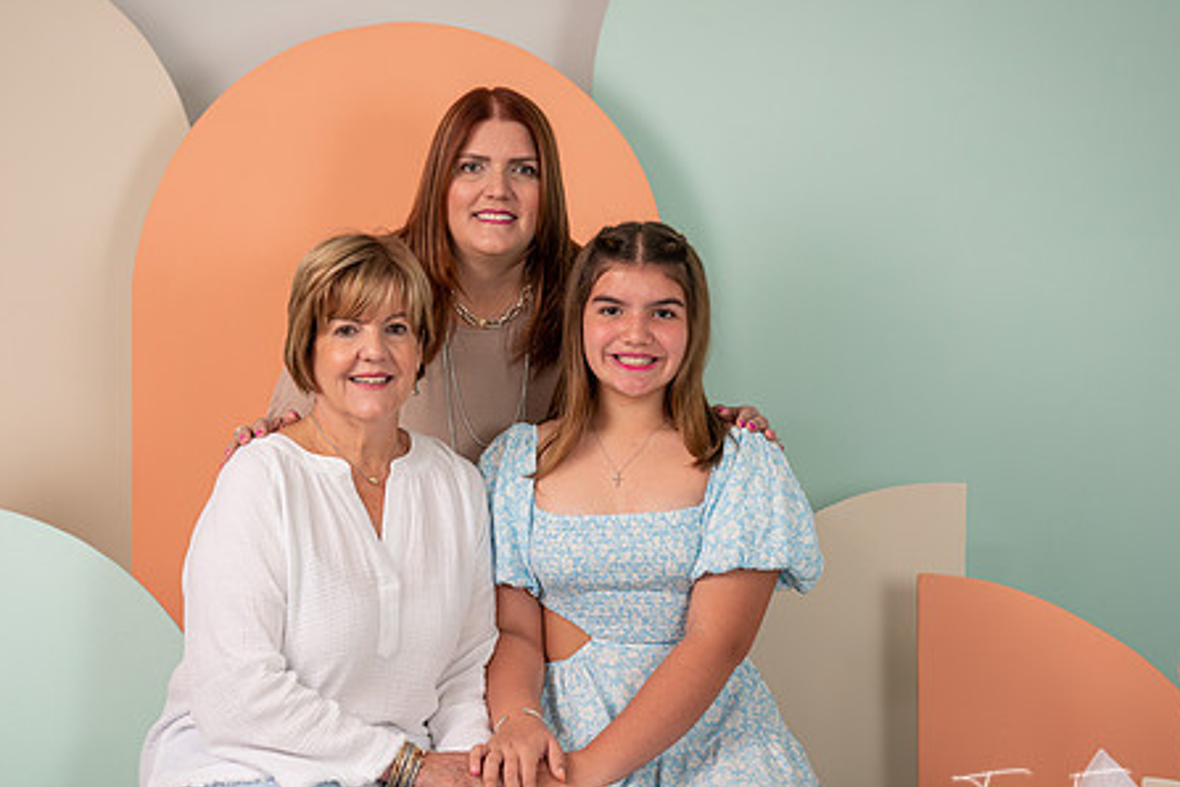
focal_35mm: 61
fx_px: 1999
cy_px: 397
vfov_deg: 22.3
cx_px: 478
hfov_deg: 32.8
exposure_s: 1/125
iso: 160
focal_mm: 47
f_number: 4.5
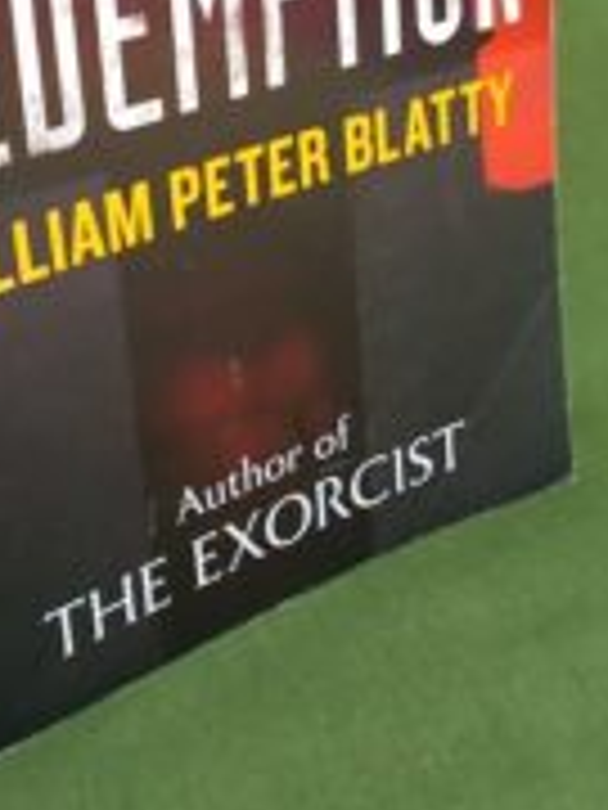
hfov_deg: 26.9
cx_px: 110
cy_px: 16
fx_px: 1241
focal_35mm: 53
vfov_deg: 33.4
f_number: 3.2
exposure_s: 1/10
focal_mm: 4.6
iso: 200
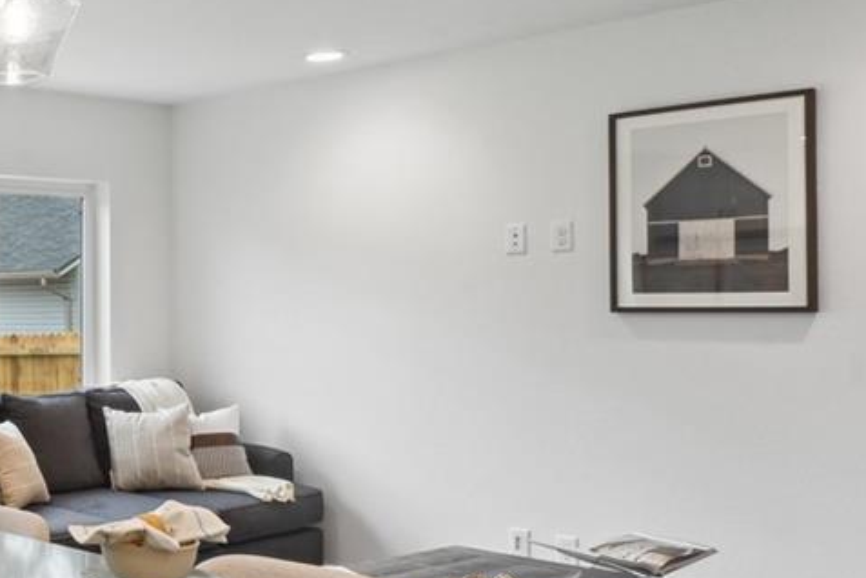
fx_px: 1131
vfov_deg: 28.6
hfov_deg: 32.2
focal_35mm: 47
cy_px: 289
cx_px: -249
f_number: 11
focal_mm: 14
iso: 400
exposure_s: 1/40
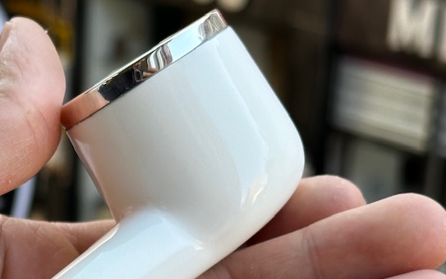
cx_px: -21
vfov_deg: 10.8
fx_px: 1458
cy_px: 313
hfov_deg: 16.9
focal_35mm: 120
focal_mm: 6.86
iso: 64
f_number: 1.78
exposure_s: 1/255
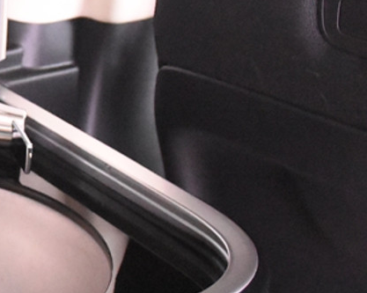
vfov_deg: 14.8
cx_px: -143
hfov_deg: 17.1
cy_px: 113
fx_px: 1129
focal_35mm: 104
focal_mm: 22
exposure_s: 1/25
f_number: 3
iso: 12800
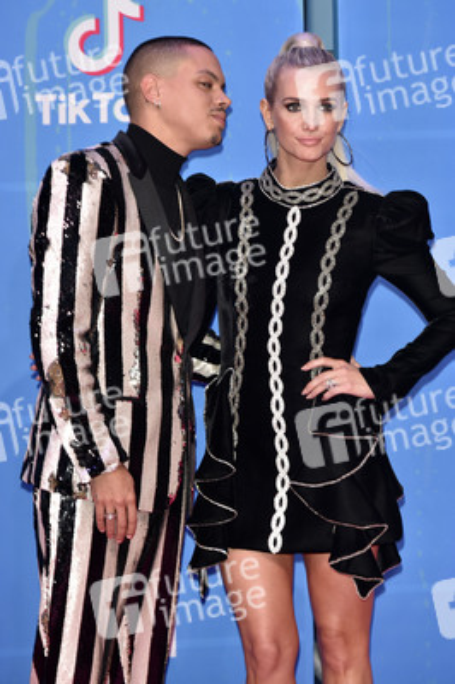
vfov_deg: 14.2
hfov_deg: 9.4
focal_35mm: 145
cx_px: 228
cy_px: 342
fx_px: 2754
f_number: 4.5
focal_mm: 145
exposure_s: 1/250
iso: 2000
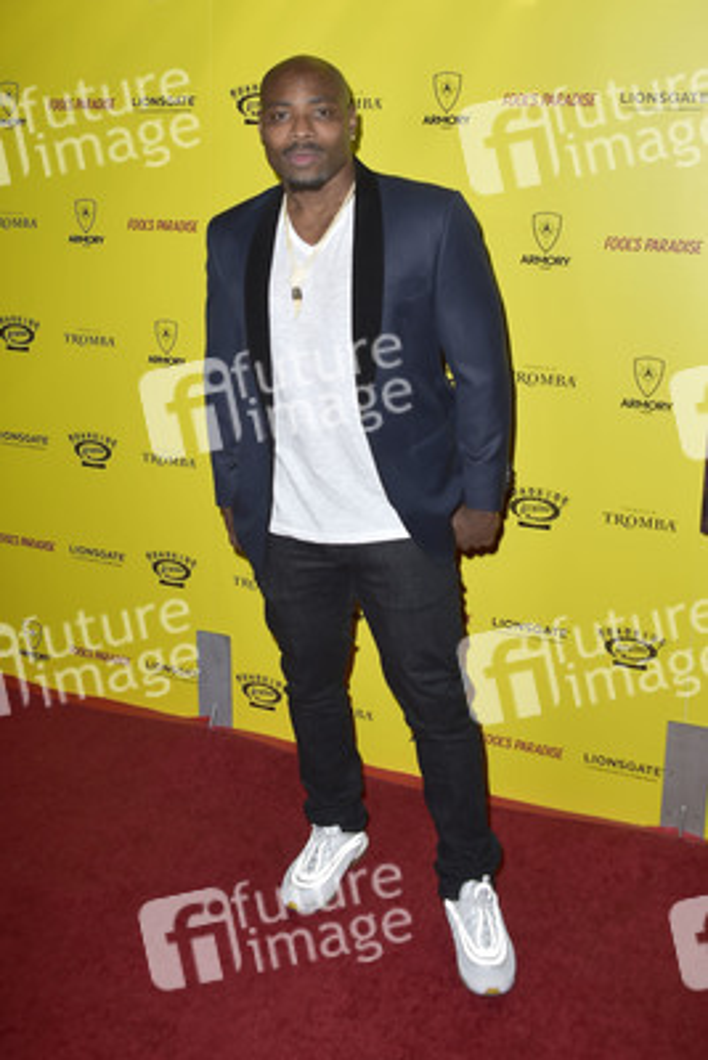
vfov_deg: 58.7
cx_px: 354
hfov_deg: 41.1
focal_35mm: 32
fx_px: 943
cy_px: 530
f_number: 6.3
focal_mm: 32
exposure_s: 1/250
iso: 250
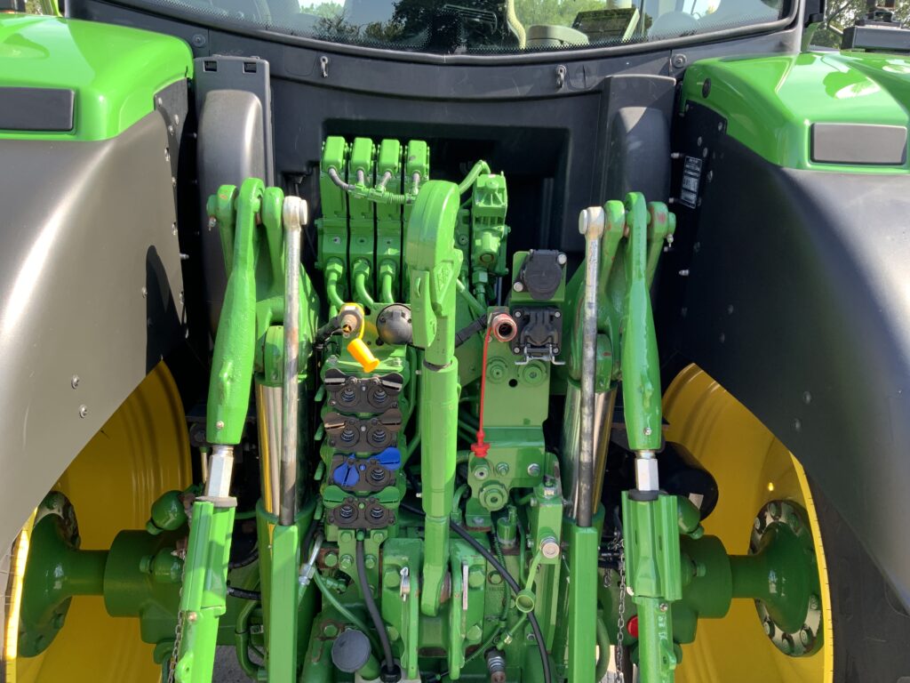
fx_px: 762
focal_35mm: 29
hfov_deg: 61.7
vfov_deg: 48.2
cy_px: 342
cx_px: 455
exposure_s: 1/122
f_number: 1.8
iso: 16
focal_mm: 3
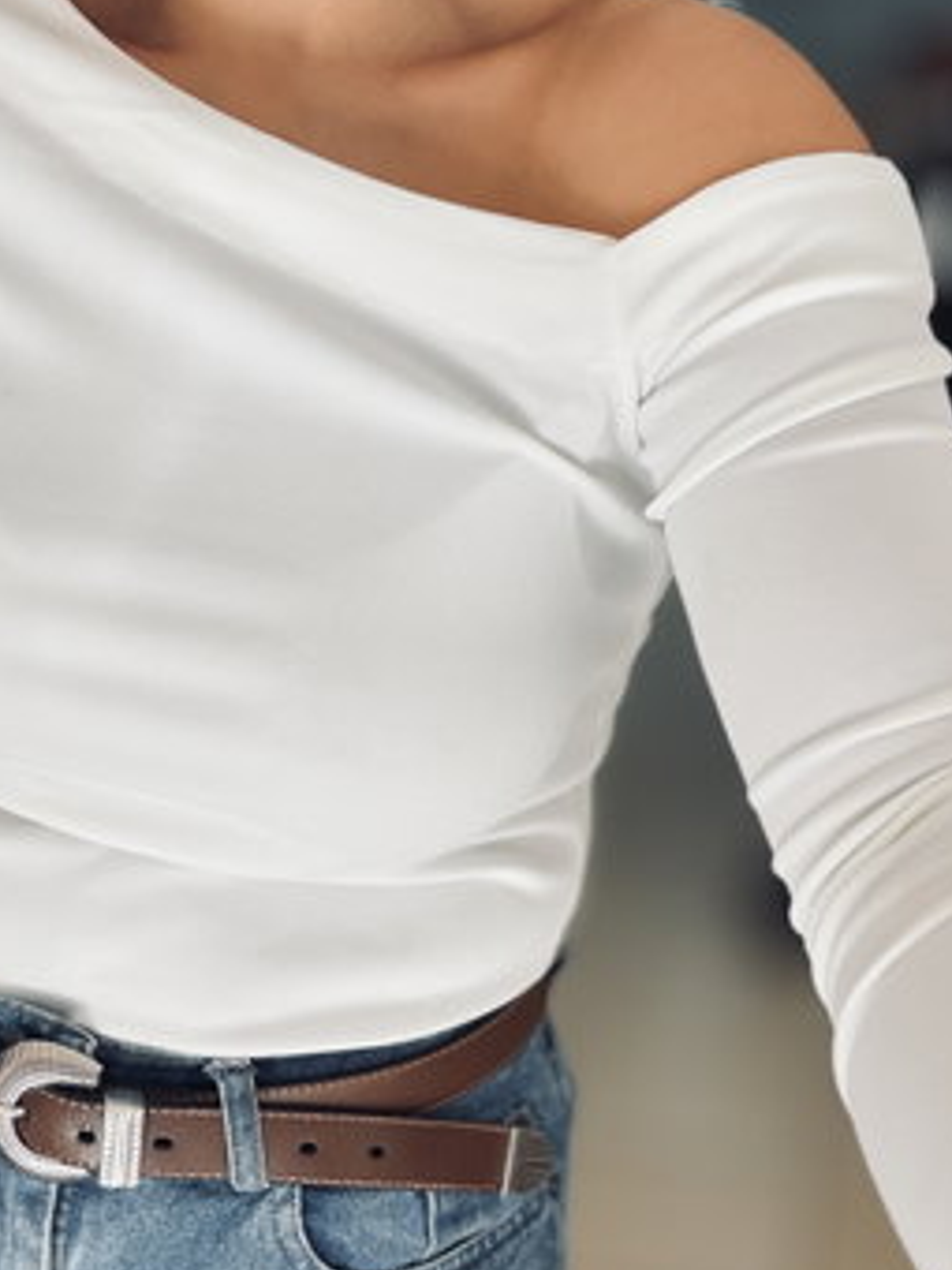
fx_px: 1723
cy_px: 585
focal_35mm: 47
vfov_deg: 40.4
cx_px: 407
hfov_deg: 30.8
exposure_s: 1/121
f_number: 1.9
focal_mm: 2.71
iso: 64
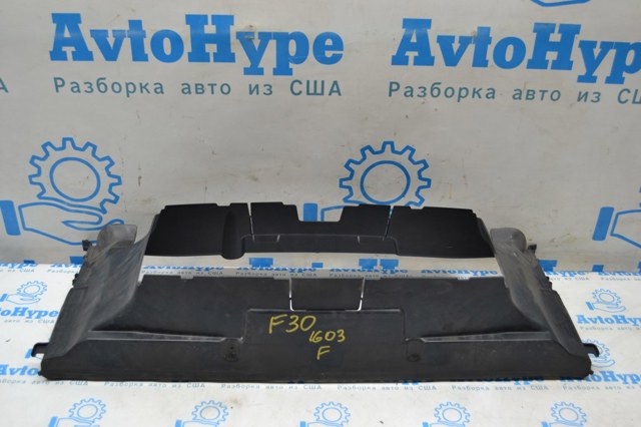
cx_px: 320
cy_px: 214
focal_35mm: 36
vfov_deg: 36.8
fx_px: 641
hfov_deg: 53.2
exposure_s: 1/60
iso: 400
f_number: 4
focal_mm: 24
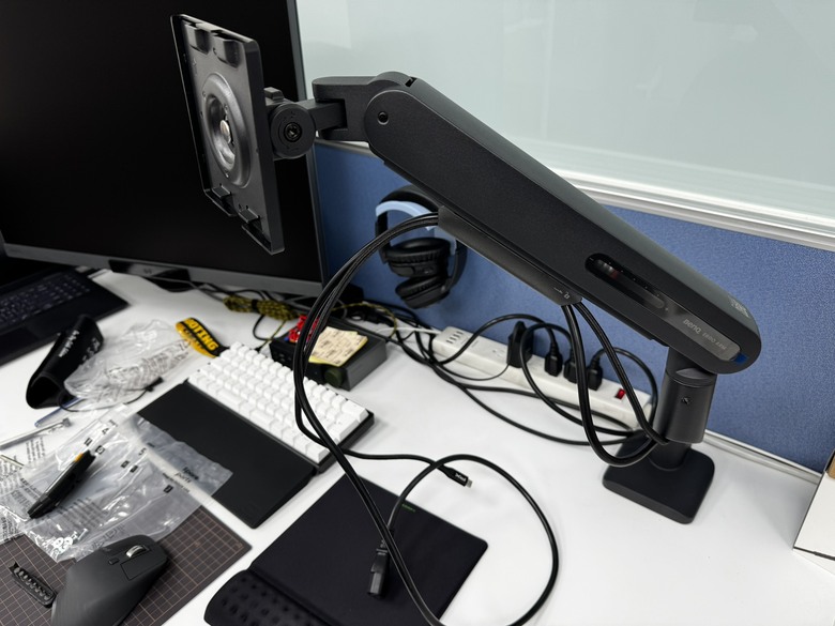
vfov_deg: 56.8
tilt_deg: -31.5
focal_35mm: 24
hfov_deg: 71.6
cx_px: 418
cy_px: 313
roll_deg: +3.3
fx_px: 579
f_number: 1.78
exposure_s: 1/120
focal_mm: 6.76
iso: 100
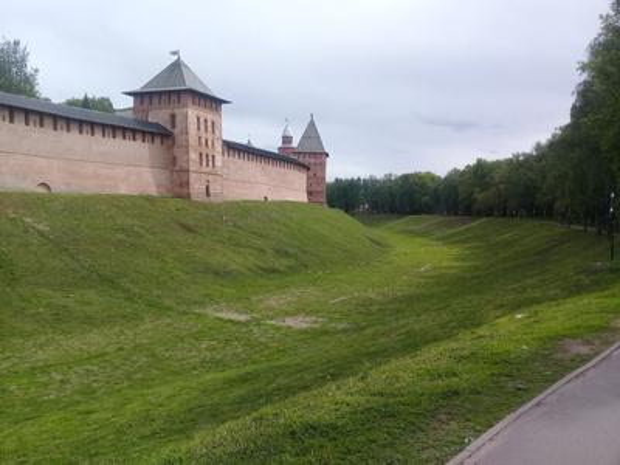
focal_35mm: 31
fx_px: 555
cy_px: 232
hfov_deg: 58.4
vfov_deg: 45.4
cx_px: 310
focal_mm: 3.3
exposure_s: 1/888
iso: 50
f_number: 2.2
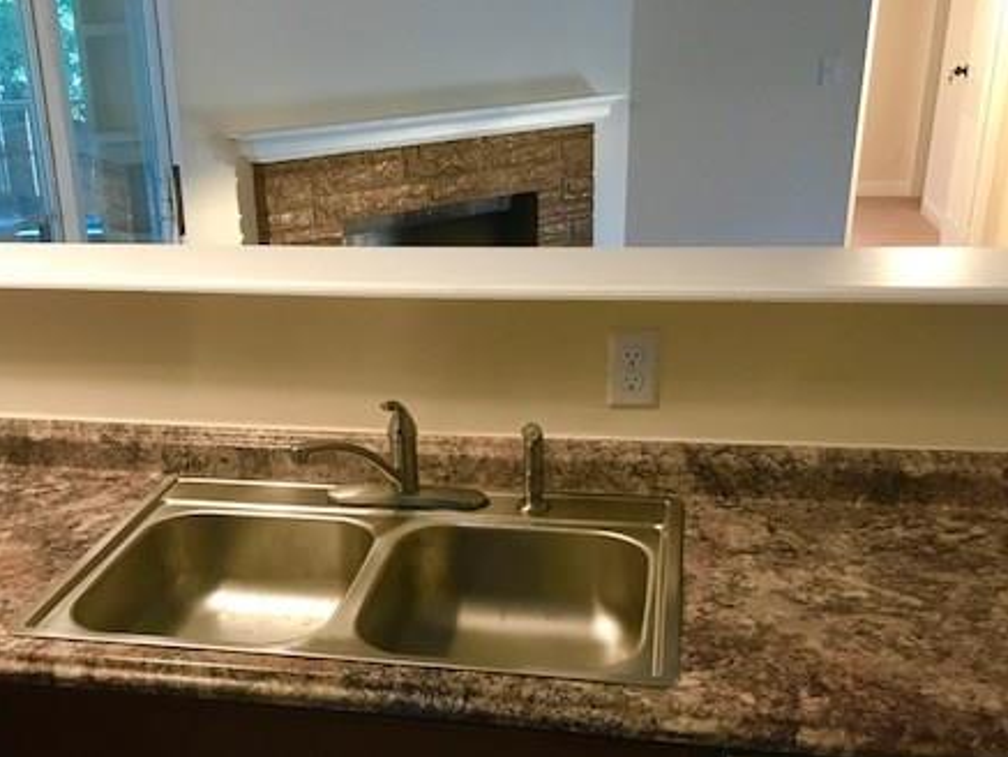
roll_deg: +2.7
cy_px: 547
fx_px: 1194
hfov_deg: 45.4
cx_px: 383
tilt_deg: -24.5
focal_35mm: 41
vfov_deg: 34.6
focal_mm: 3.99
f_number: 1.8
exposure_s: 1/15
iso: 80
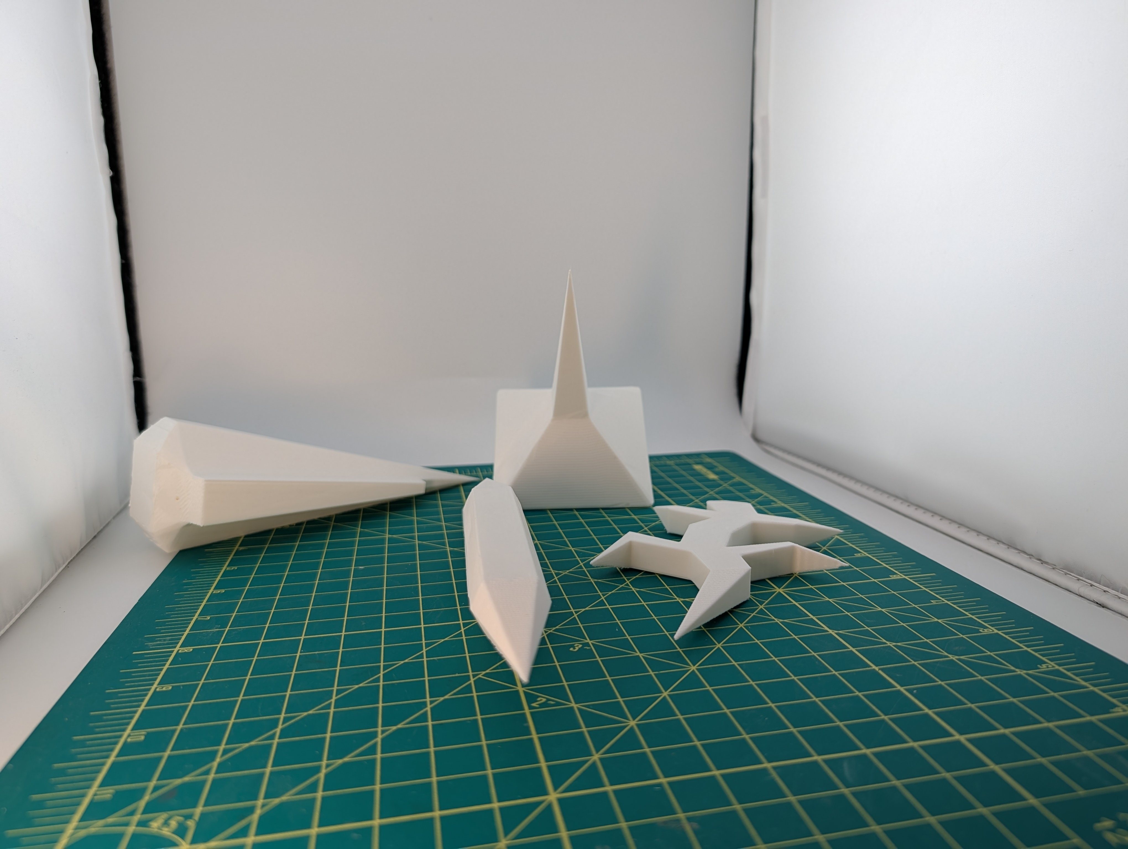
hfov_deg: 71.5
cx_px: 564
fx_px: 783
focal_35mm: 24
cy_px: 424
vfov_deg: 56.9
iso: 33
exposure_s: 1/250
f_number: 1.68
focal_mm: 6.9
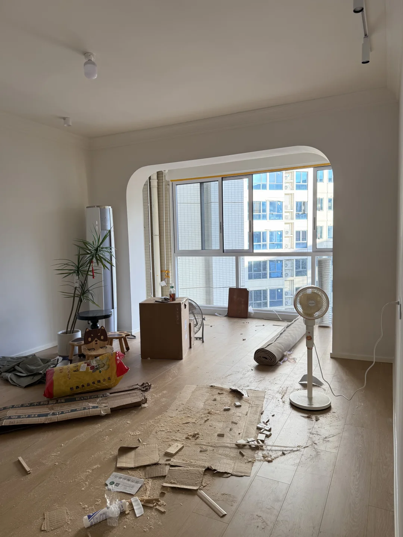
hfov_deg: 56.8
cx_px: 202
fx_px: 373
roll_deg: +0.5
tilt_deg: -4.7
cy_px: 268
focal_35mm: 24
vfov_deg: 71.6
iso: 100
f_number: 1.78
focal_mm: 6.76
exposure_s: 1/238
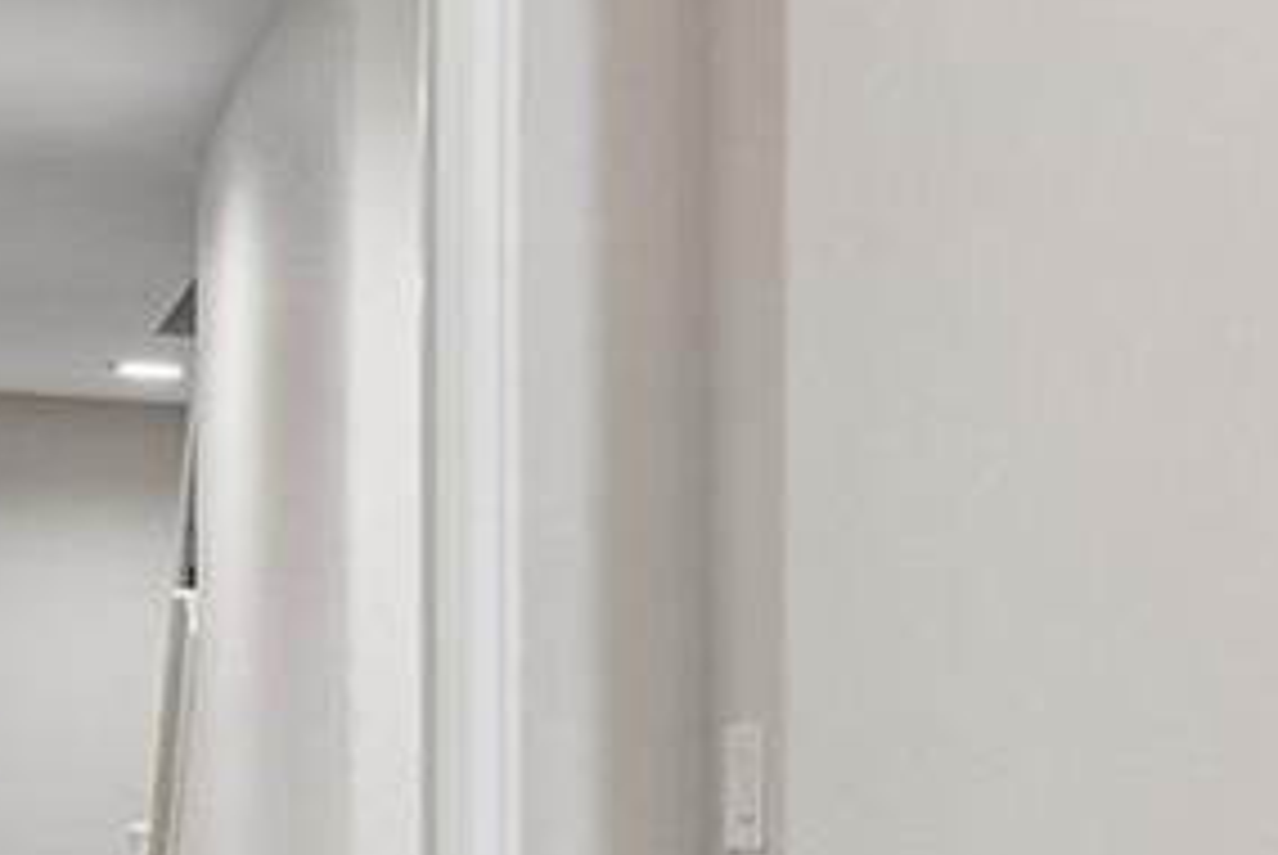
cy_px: 806
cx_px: 2664
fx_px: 3298
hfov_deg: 16.1
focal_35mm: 93
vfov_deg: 14.6
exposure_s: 1/20
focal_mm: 11
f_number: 8
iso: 500
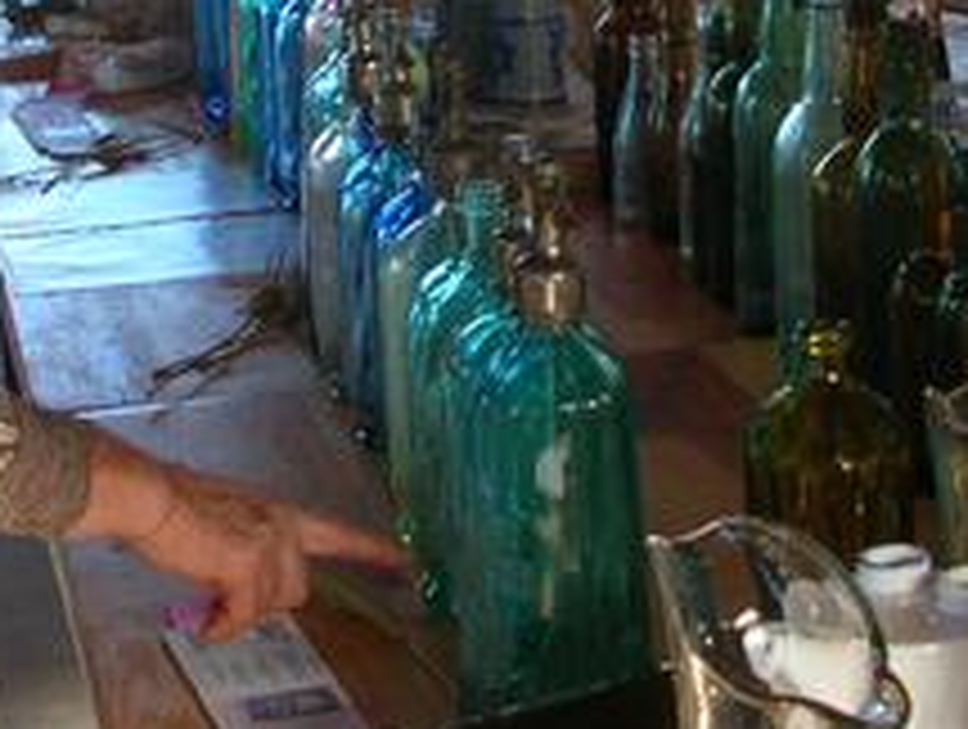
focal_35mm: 104
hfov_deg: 18.9
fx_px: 2913
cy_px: -76
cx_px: 410
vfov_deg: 14.0
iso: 50
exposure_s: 1/71.2
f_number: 2.8
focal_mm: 5.8
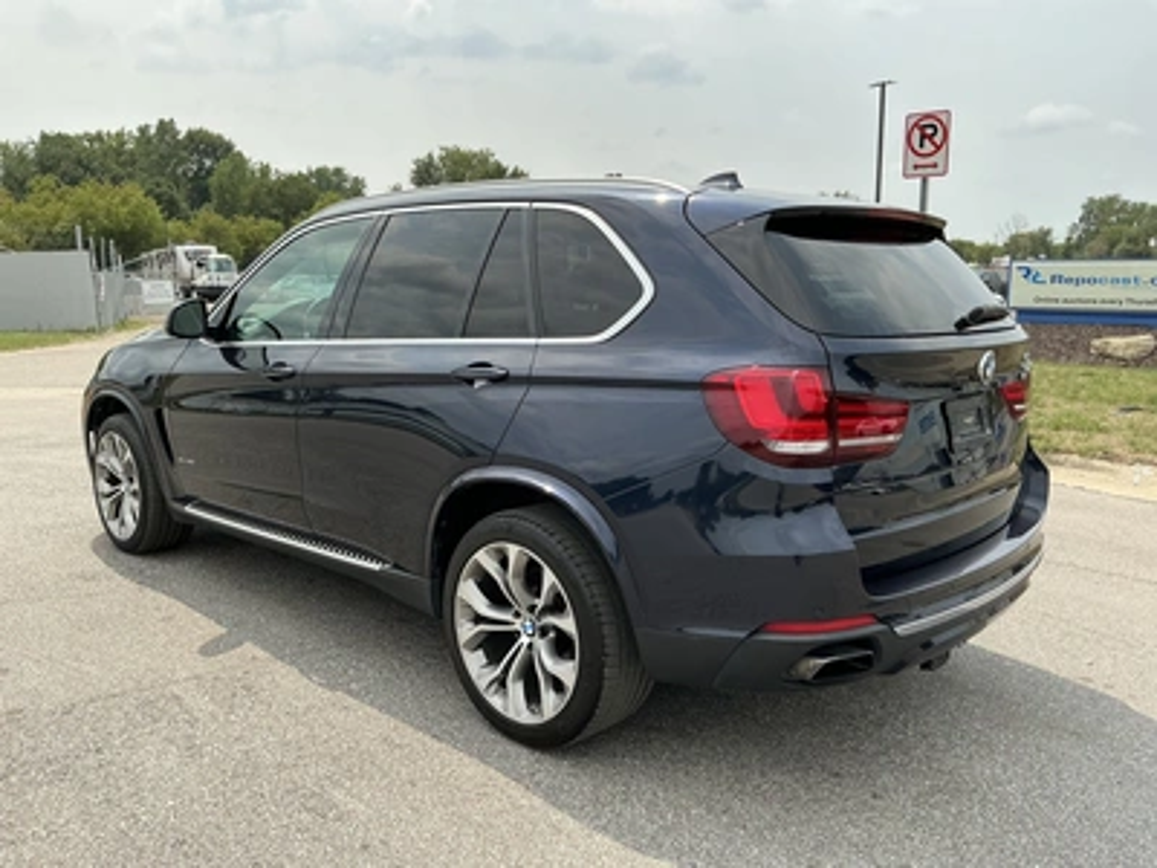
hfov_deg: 63.4
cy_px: 434
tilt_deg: -4.9
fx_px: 936
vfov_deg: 49.7
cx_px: 578
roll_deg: -0.3
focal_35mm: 28
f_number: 1.8
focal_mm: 3
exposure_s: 1/1730
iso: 25
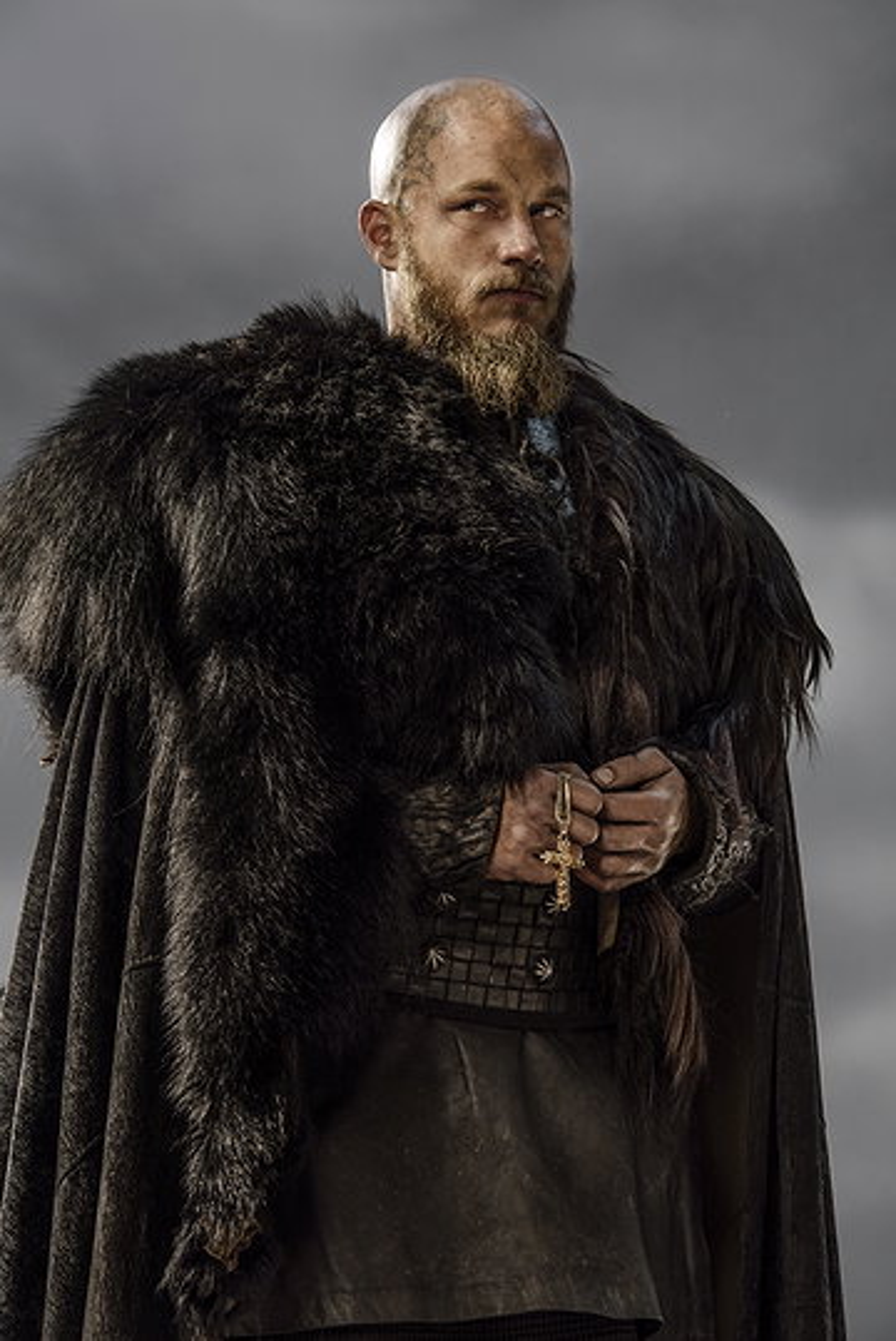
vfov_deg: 13.7
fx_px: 5592
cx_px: 448
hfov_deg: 9.2
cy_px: 670
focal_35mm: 150
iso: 200
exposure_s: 1/200
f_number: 11
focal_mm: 150
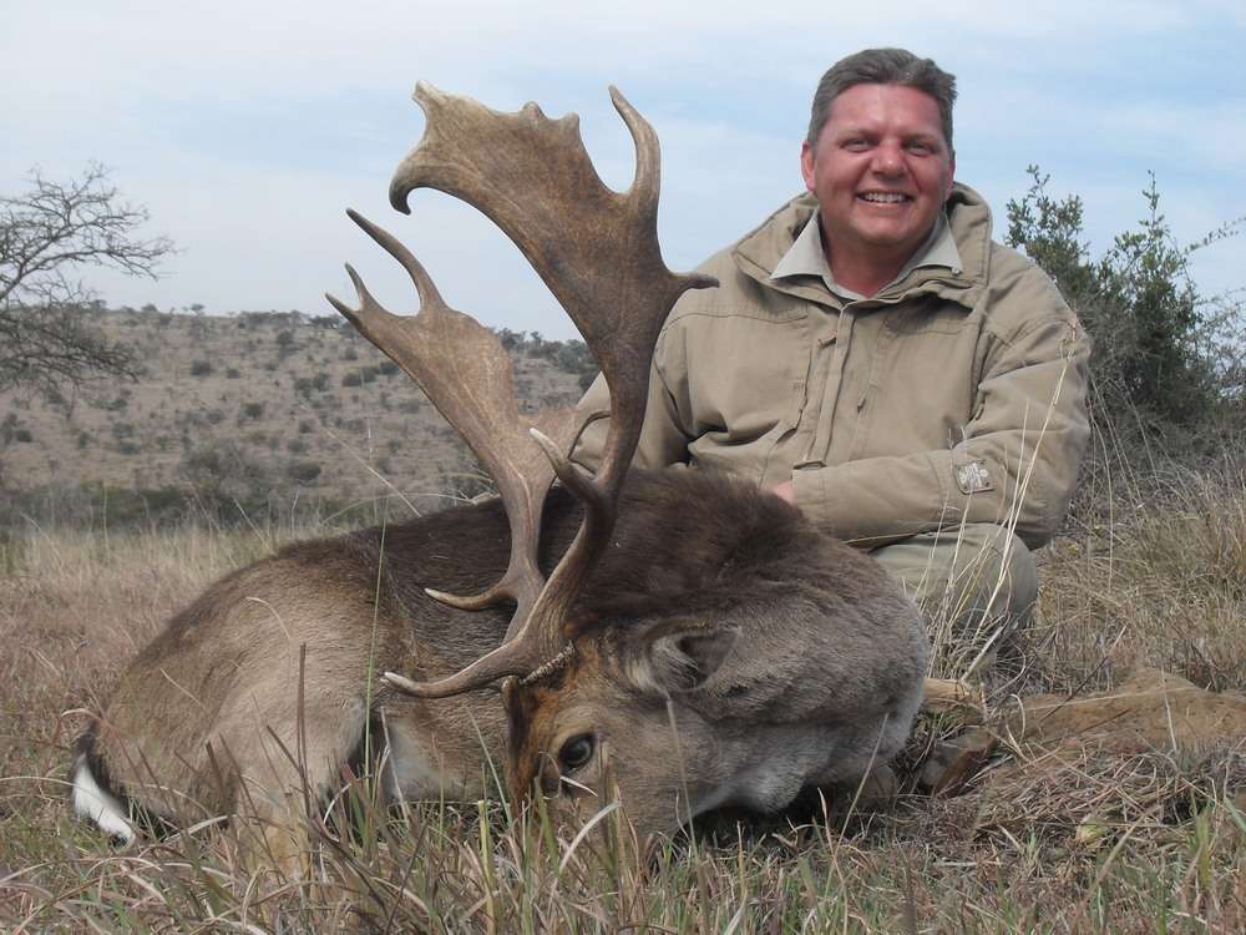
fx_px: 2556
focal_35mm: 71
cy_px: 468
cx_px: 623
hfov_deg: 27.4
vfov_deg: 20.7
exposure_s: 1/90
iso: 80
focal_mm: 11.7
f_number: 10.8
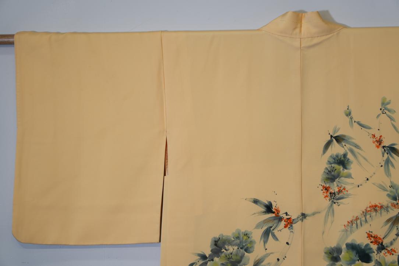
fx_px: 1075
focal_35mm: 97
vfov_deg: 14.1
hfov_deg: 21.0
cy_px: 133
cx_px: 200
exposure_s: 1/100
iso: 320
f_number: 4
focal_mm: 97
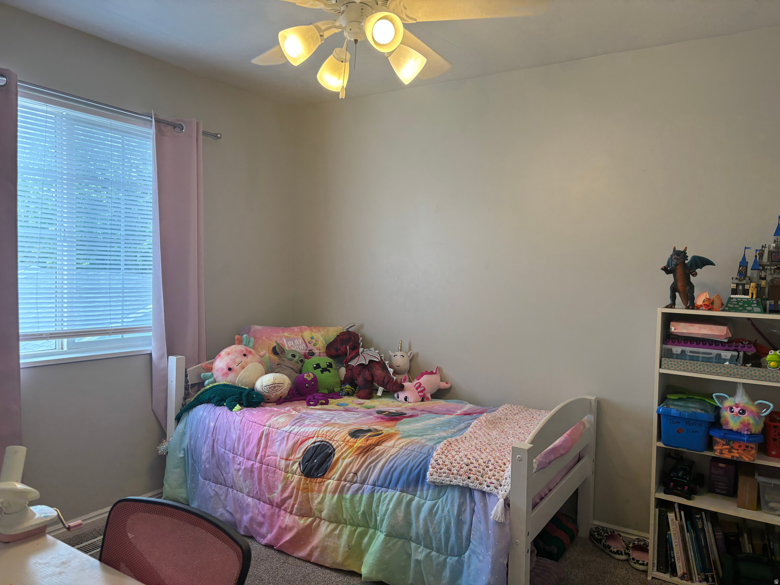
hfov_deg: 67.3
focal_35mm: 26
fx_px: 586
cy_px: 292
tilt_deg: -3.5
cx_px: 390
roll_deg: -1.2
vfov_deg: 53.1
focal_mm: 5.96
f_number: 1.6
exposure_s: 1/120
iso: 80
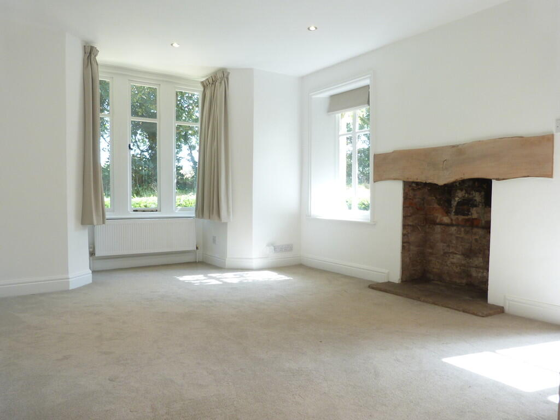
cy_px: 210
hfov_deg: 69.4
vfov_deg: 54.9
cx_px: 280
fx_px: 404
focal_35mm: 25
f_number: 2.8
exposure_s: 1/60
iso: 160
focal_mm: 4.5
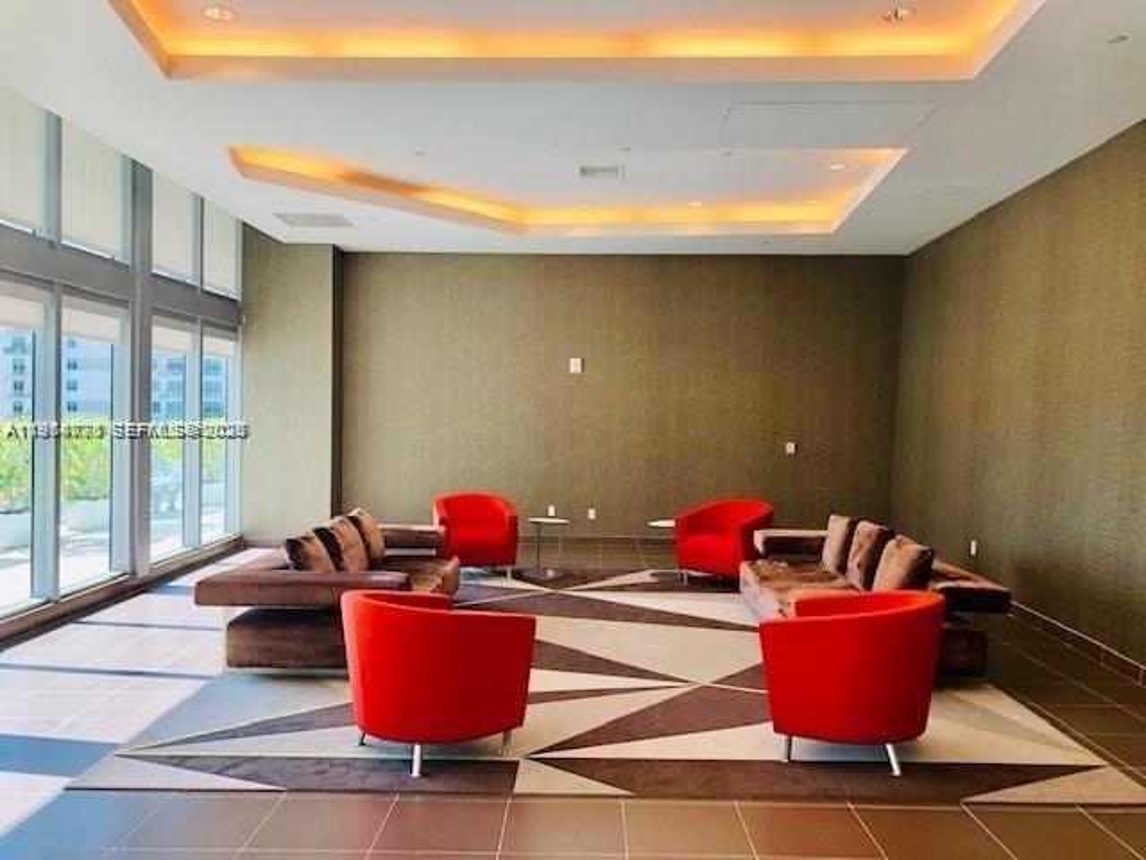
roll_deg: -0.5
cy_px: 430
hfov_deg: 63.4
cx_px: 573
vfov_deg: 49.7
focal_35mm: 28
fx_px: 927
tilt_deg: -1.1
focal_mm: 3.99
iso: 20
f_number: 1.8
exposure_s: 1/144
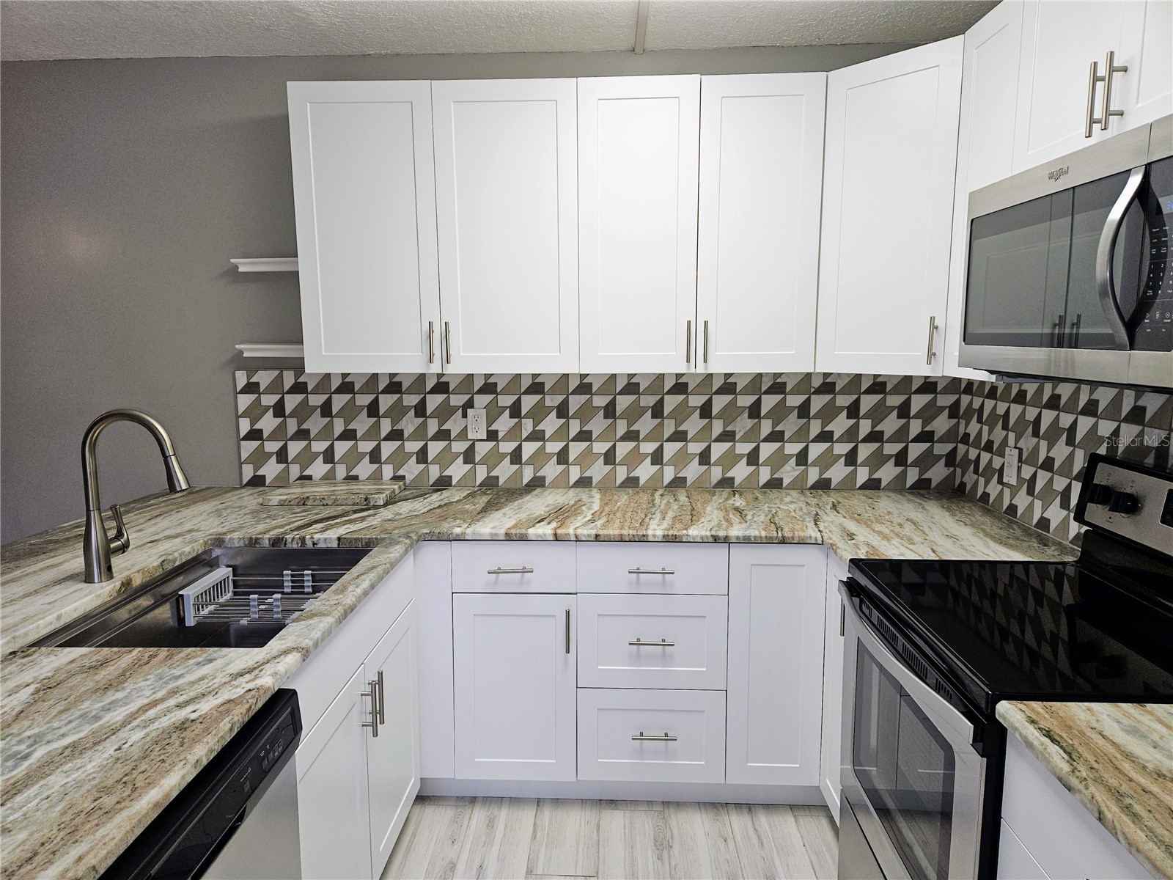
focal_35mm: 23
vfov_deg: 58.9
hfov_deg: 73.9
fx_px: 779
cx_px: 586
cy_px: 440
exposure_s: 1/60
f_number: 1.8
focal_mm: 5.4
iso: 40
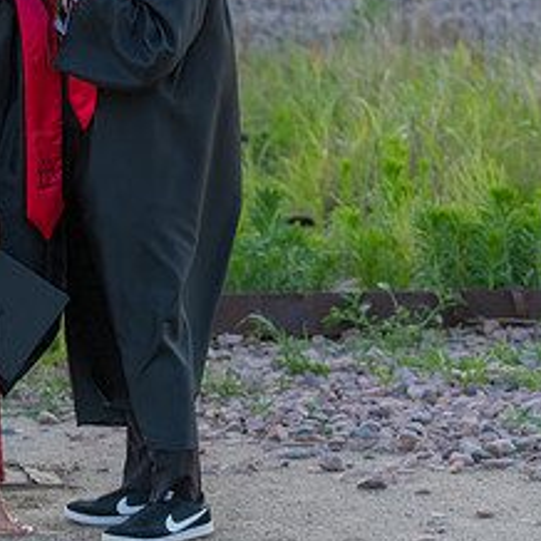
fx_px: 3041
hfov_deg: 10.1
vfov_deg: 10.2
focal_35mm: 172
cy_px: 163
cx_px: 57
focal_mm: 70
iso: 160
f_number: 2.8
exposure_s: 1/320
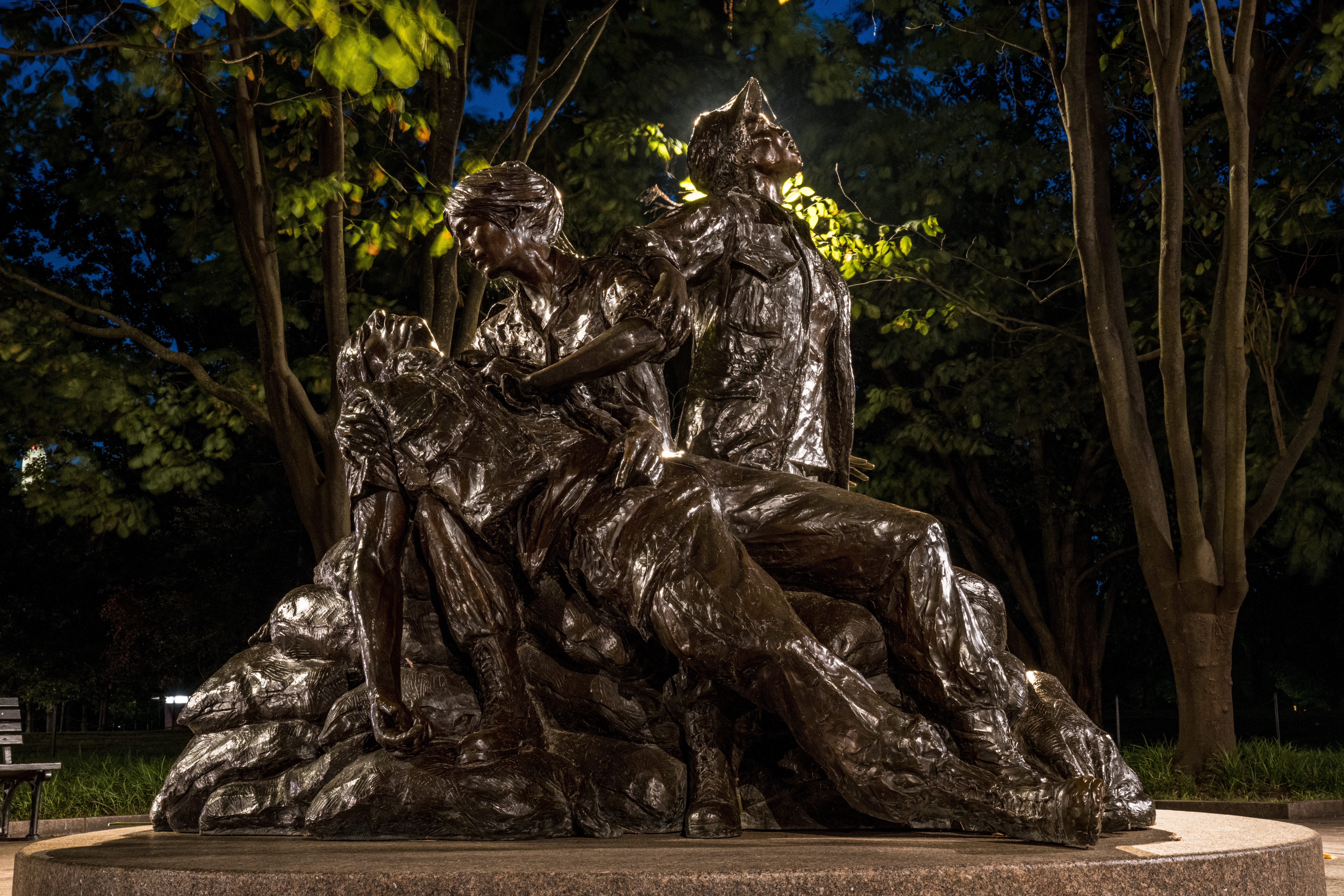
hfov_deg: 45.4
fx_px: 1605
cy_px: 448
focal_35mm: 43
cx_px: 672
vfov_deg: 31.2
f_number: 18
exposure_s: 10
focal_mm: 43
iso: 800
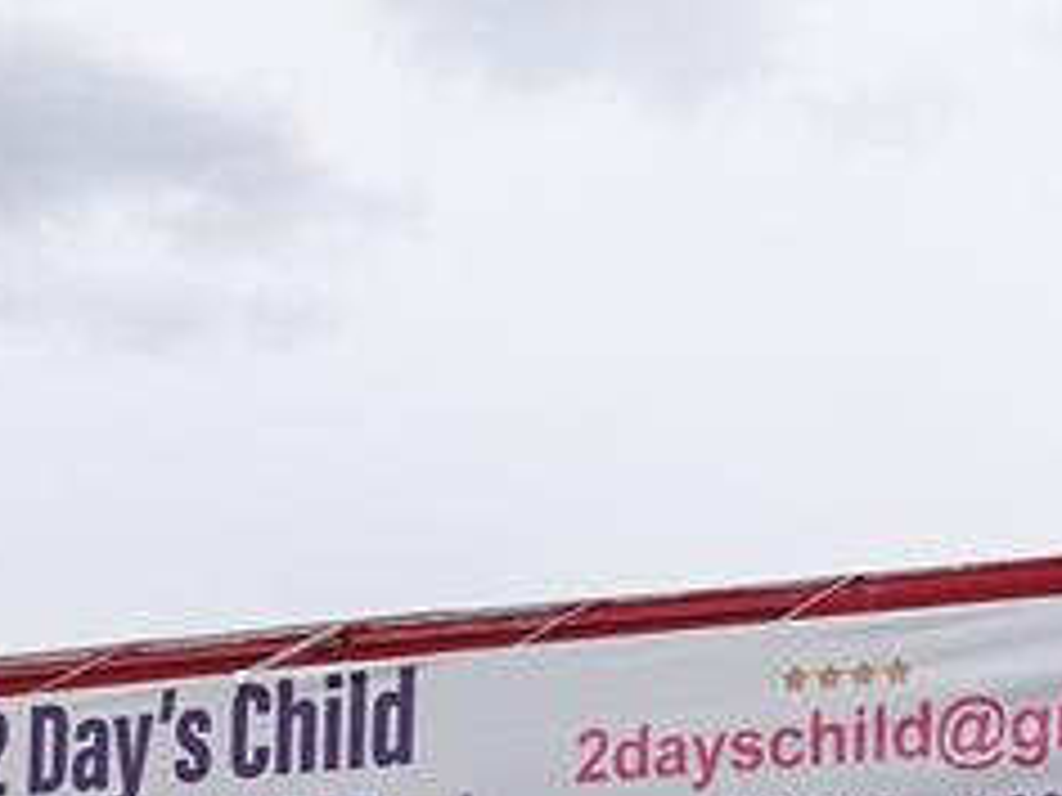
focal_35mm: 100
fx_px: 3068
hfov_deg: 19.6
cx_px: 688
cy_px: 1133
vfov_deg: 14.0
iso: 100
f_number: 4
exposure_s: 1/640
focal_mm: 8.8
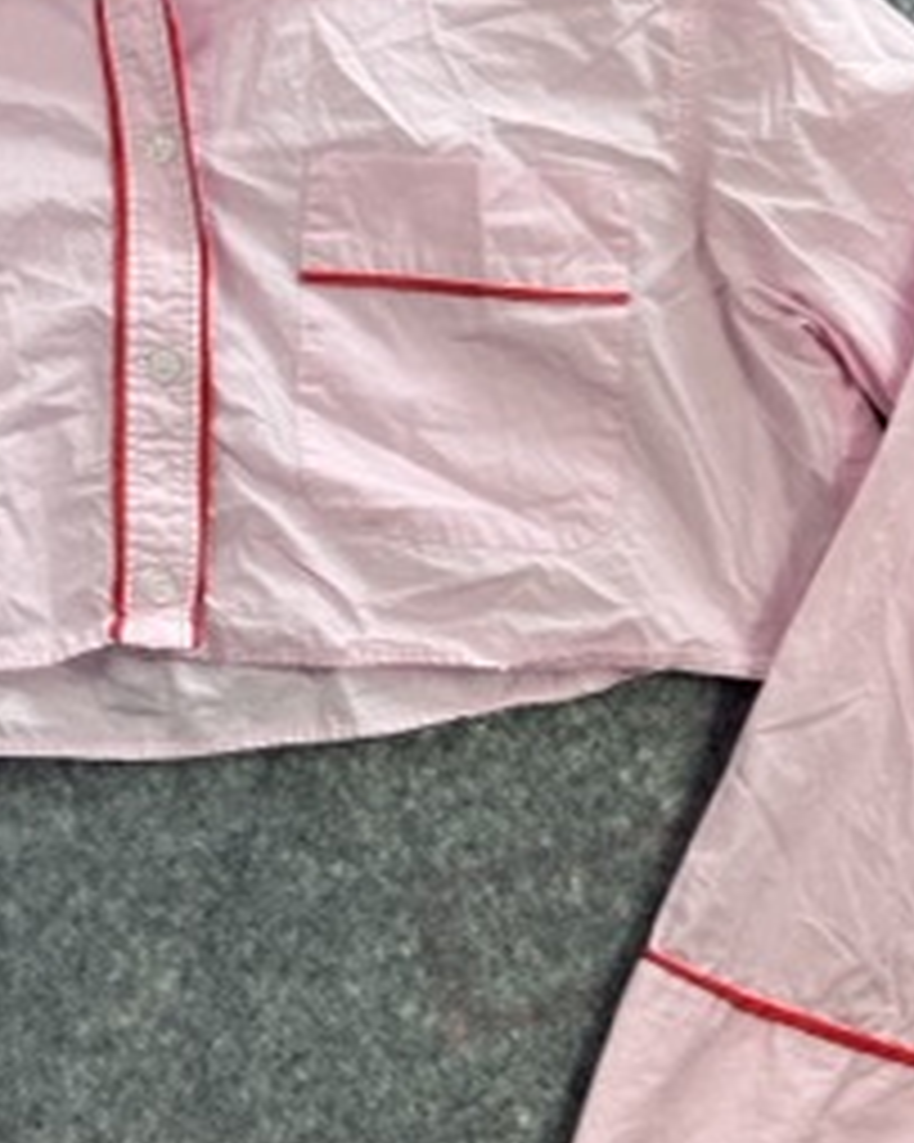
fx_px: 1996
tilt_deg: -58.8
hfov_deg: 25.3
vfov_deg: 31.9
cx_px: 180
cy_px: 450
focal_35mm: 59
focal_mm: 6.76
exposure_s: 1/356
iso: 80
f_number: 1.78
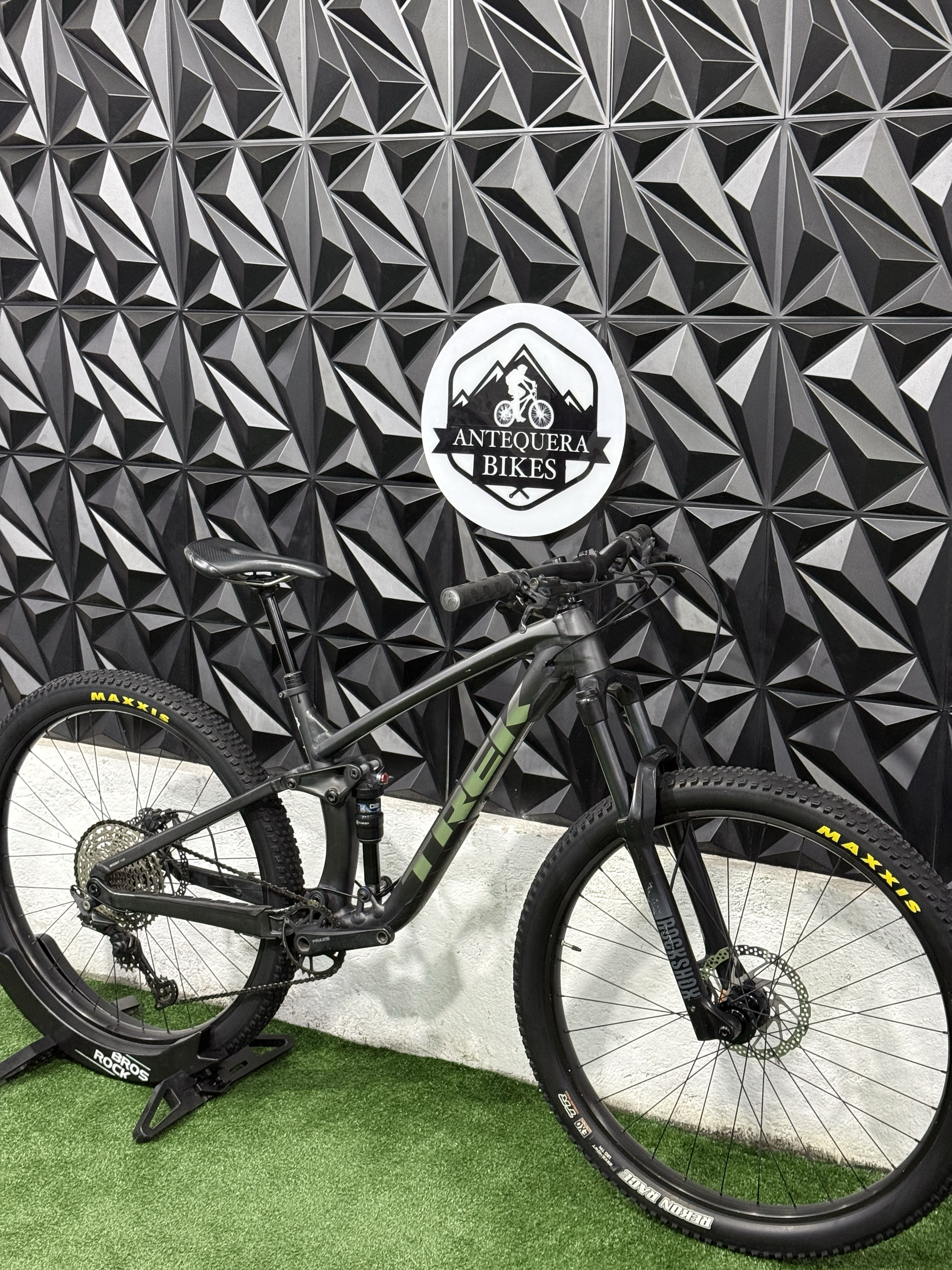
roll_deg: -1.0
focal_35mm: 48
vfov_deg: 39.7
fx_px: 1760
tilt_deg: -11.0
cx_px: 476
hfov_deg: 30.3
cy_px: 635
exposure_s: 1/60
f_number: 1.78
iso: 250
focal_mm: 6.76
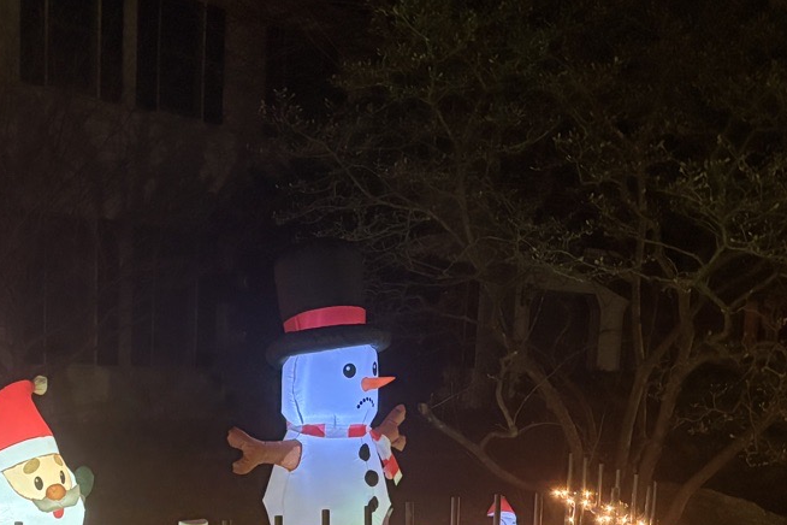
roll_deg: -1.5
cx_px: 138
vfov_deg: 20.6
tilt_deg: -11.8
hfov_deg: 31.4
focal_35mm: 62
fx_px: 1355
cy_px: 617
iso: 640
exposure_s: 1/40
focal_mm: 5.96
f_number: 1.6
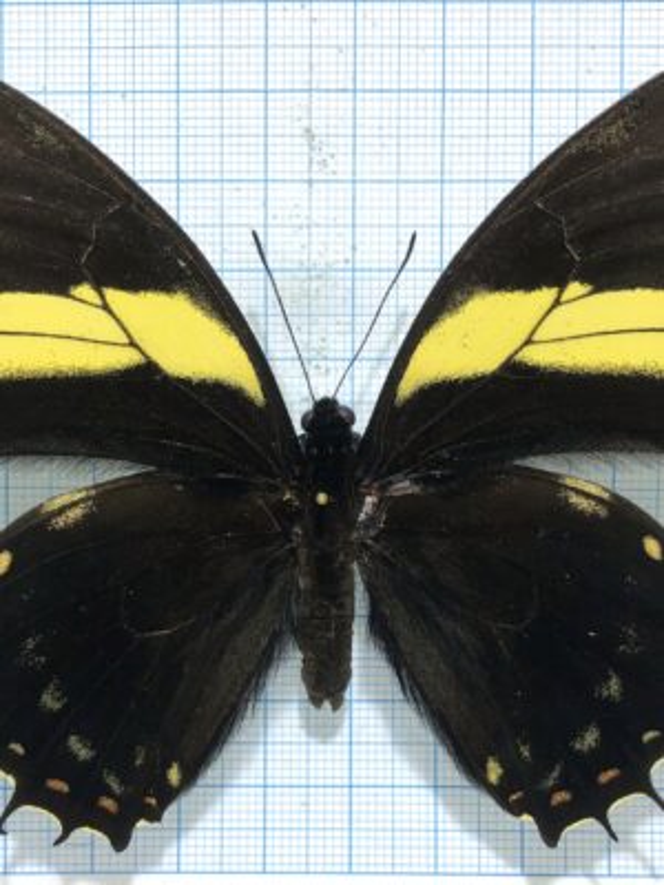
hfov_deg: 49.7
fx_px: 716
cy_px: 442
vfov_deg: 63.4
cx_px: 332
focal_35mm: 28
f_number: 1.8
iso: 20
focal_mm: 3.99
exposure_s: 1/552
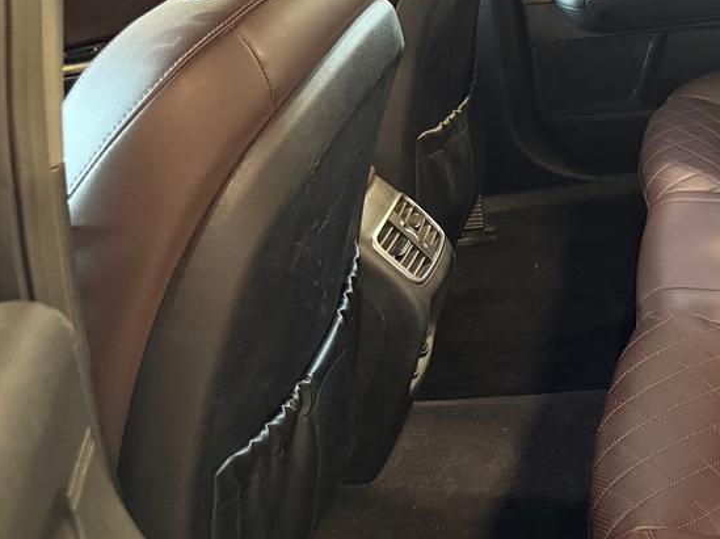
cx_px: 793
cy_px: 142
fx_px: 1164
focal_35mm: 56
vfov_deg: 25.8
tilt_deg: -22.9
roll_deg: +6.8
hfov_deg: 30.7
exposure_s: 1/40
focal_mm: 6.76
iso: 800
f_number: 1.78
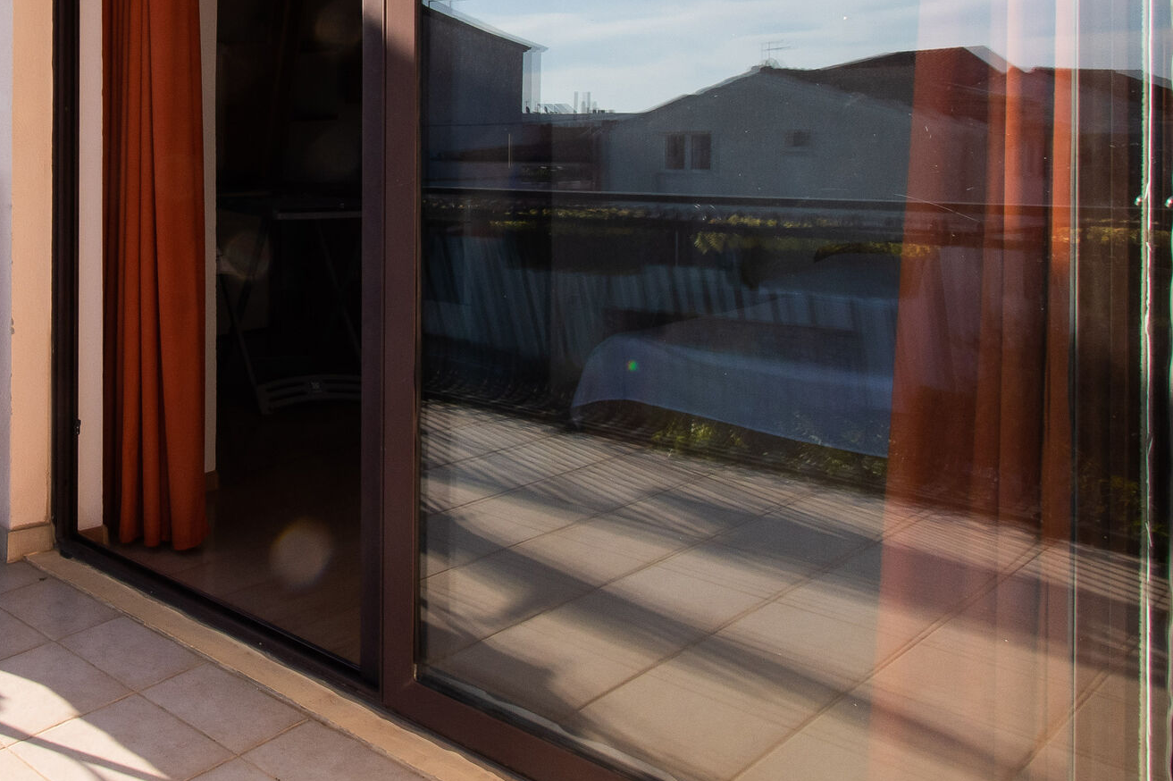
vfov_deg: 39.9
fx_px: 1042
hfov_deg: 53.2
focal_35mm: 32
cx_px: 172
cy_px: 195
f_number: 13
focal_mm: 10
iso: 100
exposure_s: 1/200
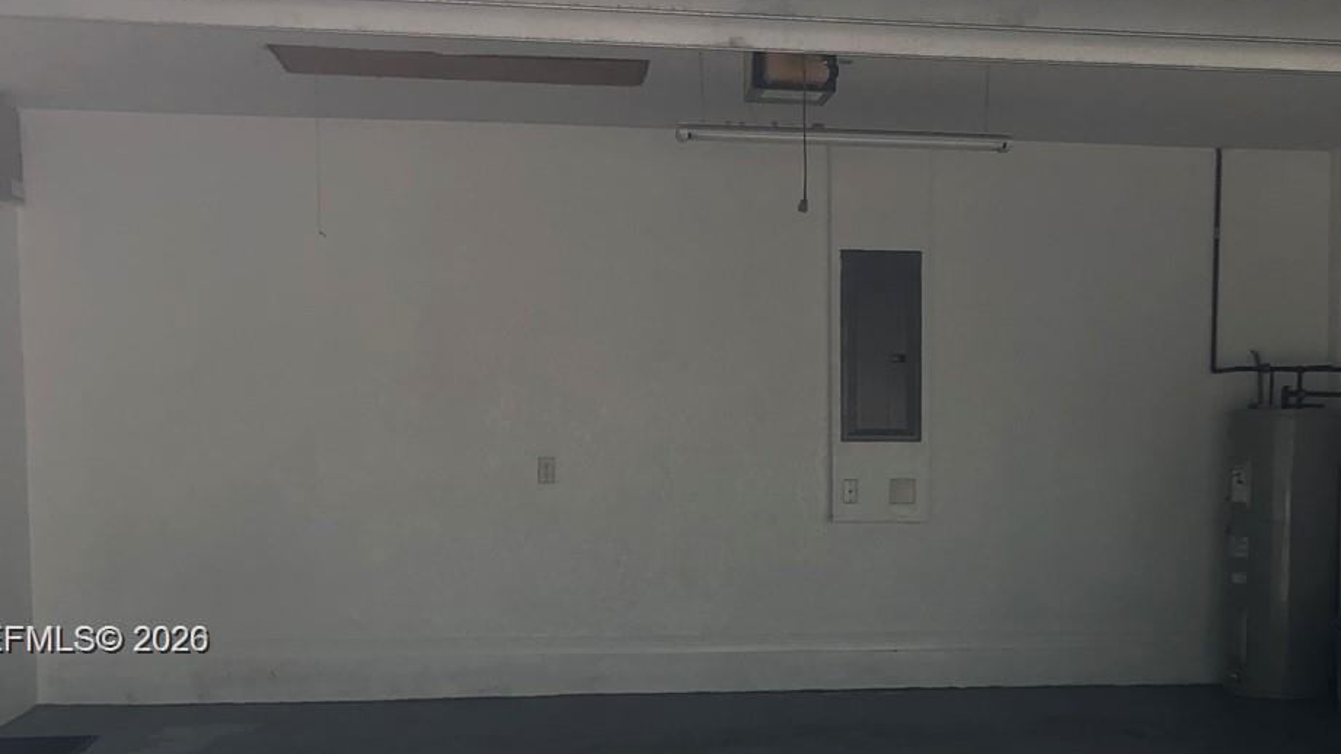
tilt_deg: -6.7
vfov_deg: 22.2
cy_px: 642
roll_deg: -0.3
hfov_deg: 38.6
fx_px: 1885
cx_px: 920
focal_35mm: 53
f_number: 1.8
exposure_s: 1/120
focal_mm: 3.99
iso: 32
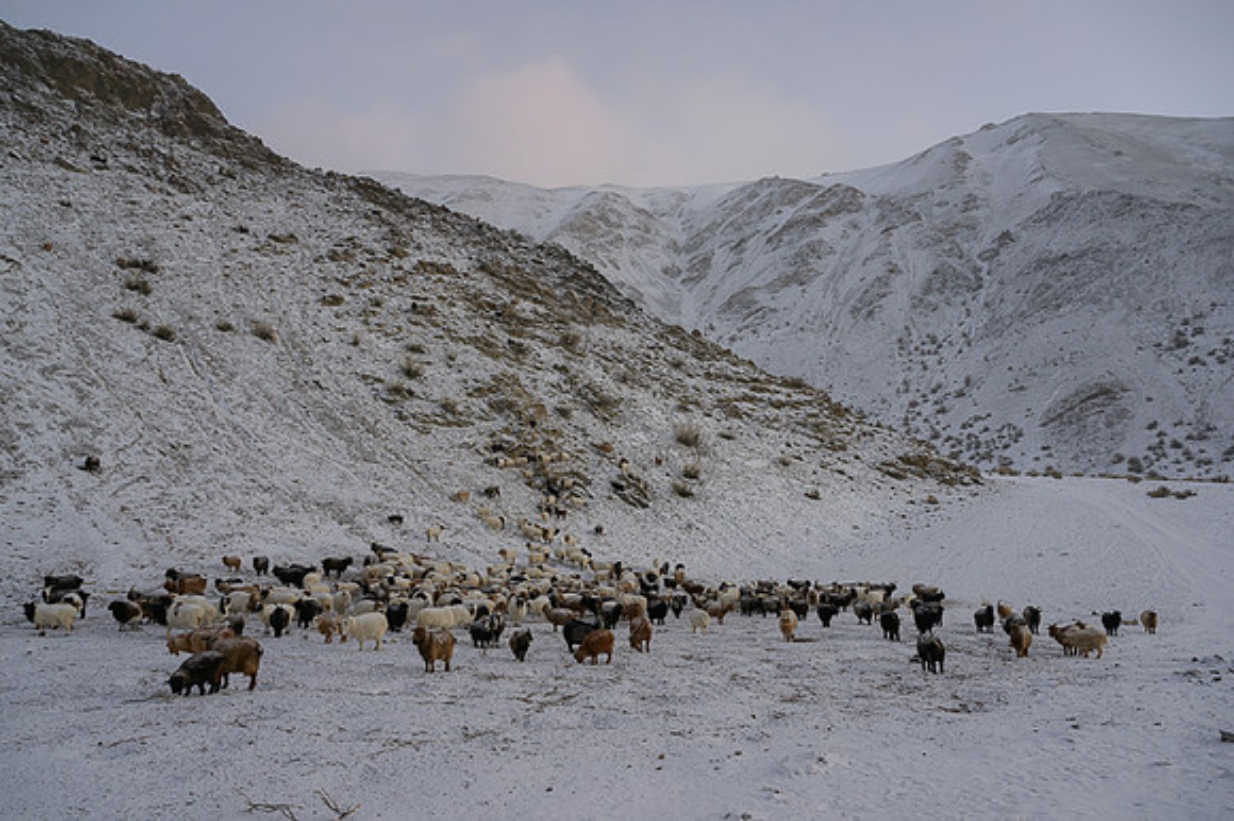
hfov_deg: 73.8
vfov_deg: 53.1
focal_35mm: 24
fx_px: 822
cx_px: 617
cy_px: 410
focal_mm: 24
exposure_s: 1/125
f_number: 7.1
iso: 320
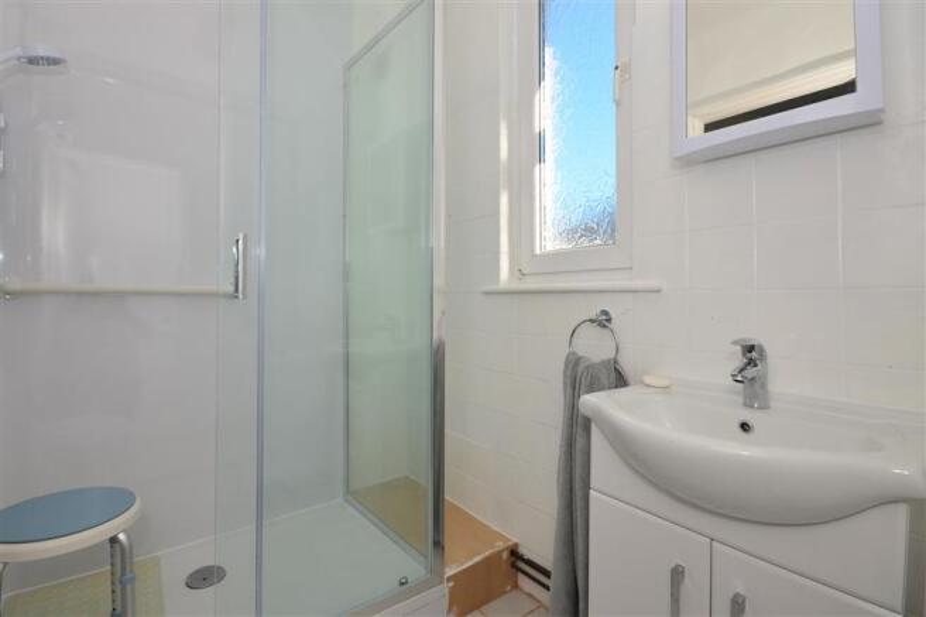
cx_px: 463
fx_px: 386
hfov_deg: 100.4
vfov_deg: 77.3
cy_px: 308
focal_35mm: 15
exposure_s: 1/200
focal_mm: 10
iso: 400
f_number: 11
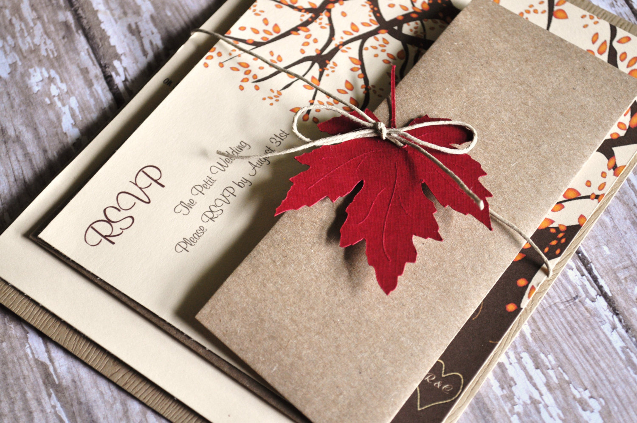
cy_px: 212
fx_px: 1458
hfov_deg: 24.6
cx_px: 318
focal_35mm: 82
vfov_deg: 16.5
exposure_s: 1/60
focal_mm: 55
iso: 560
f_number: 5.6
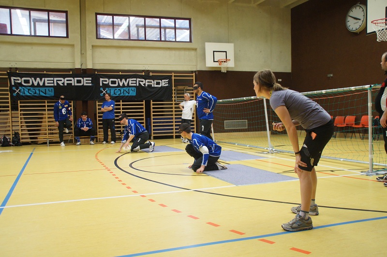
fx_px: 387
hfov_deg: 53.2
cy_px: 128
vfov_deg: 36.8
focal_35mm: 36
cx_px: 194
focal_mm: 24
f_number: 4
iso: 1600
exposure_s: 1/60
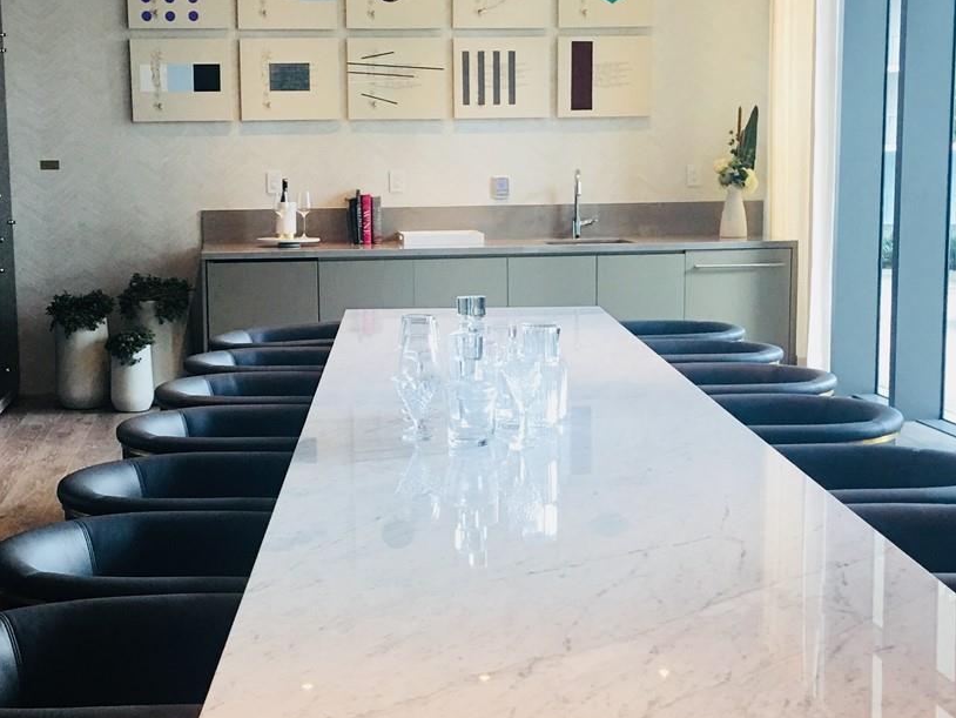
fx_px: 1575
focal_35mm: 57
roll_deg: -0.2
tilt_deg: -7.4
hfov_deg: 33.7
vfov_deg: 25.7
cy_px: 381
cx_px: 412
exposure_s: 1/30
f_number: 2.2
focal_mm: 4.15
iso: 40
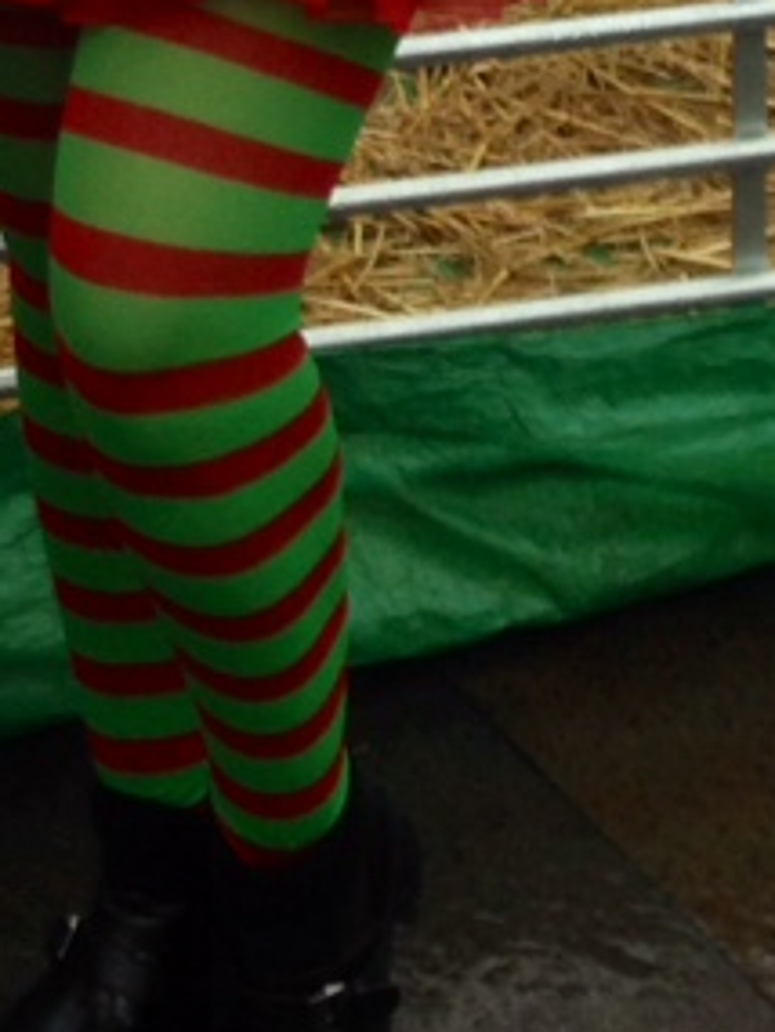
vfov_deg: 12.2
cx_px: -308
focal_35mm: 148
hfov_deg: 9.8
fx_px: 4415
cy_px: -858
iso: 50
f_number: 2.4
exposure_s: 1/24
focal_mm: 4.12
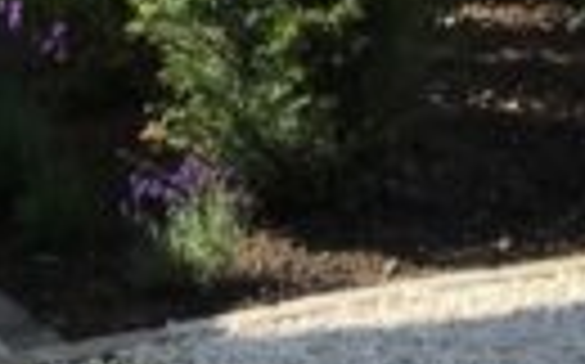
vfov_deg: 6.2
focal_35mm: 189
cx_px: 1534
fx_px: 3011
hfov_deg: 9.5
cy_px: -881
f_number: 2.2
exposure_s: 1/1131
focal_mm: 4.15
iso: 25
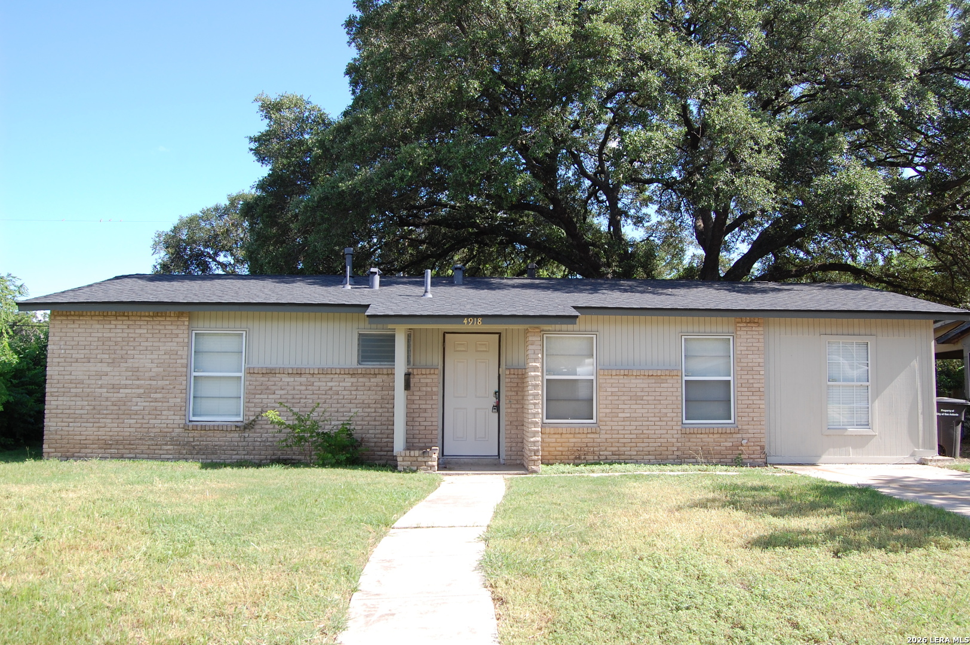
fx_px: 808
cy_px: 322
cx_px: 485
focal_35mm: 30
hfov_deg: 62.0
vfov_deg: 43.5
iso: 200
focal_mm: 20
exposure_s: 1/200
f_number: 7.1
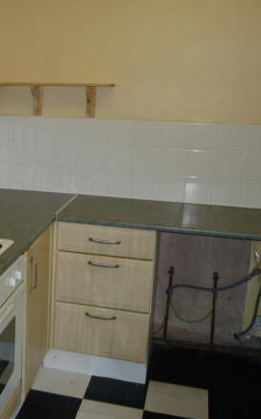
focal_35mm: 47
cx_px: -5
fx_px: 535
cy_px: 209
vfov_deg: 42.7
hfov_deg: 25.9
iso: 100
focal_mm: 5.5
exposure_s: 1/30
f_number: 2.8
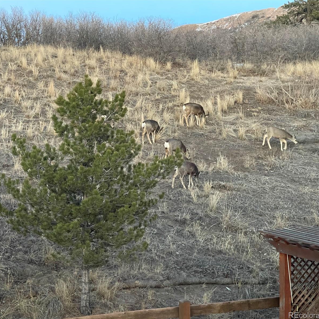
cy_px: 160
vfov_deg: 22.8
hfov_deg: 22.7
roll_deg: +0.5
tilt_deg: -2.3
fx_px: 792
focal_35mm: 76
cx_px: 118
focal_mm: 7.5
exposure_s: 1/44
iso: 800
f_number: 2.2
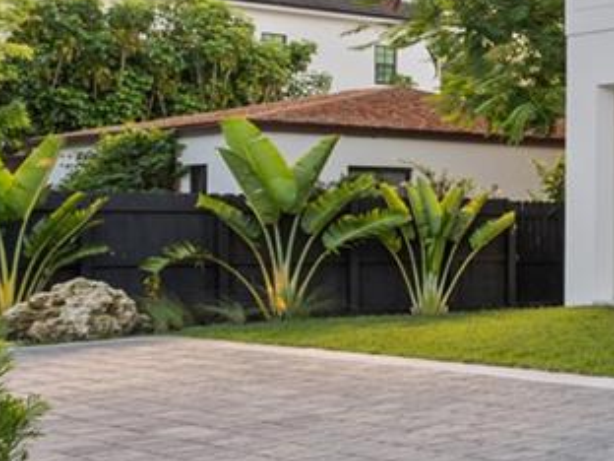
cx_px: 1348
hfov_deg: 16.8
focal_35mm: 69
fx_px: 1224
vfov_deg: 19.5
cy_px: -151
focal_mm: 14
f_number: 5.6
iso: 160
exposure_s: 1/80
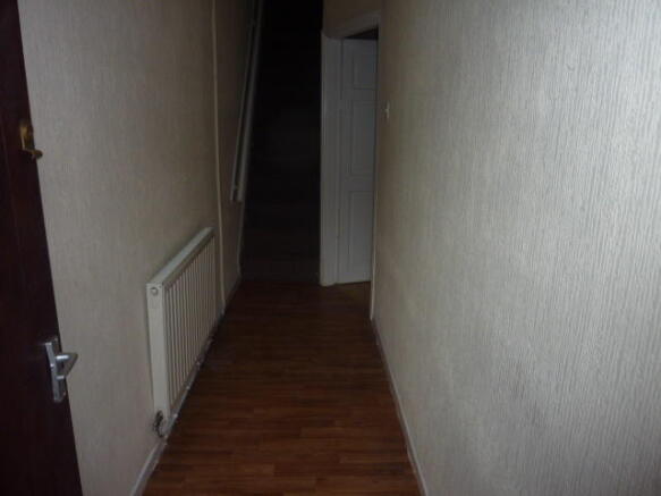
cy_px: 248
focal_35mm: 25
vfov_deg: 54.9
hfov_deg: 69.4
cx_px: 330
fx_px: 477
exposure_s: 1/30
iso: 100
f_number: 3.3
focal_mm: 4.1
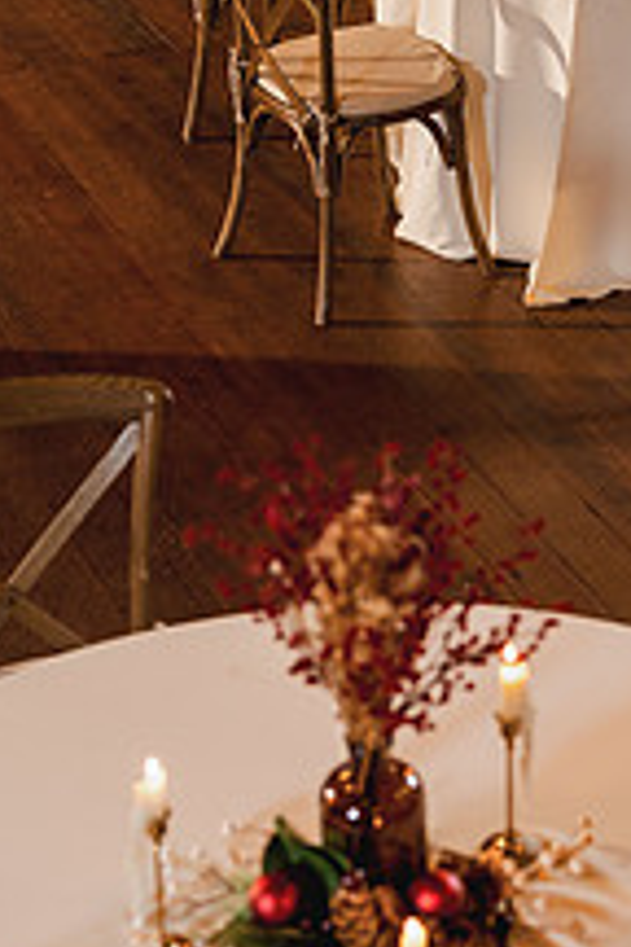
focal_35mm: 104
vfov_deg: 19.6
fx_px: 2734
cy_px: 412
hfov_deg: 13.0
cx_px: 600
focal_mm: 50
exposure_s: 1/50
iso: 400
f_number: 2.8
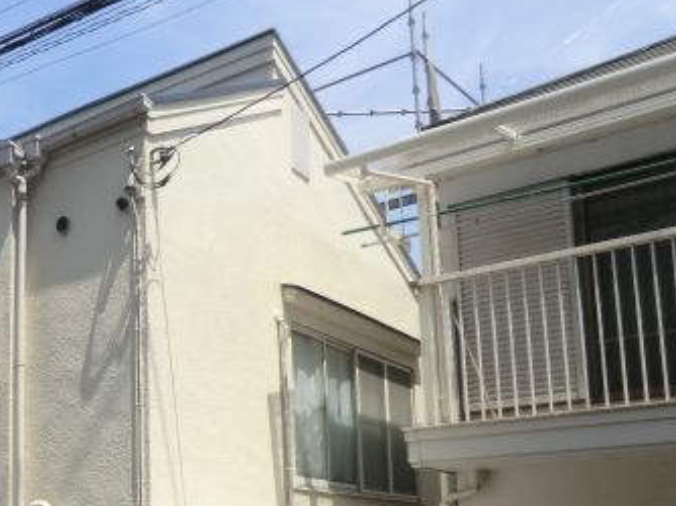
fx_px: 898
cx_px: 55
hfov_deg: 38.2
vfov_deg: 30.0
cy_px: 461
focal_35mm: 46
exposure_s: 1/200
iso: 80
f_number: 7.5
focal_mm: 4.3
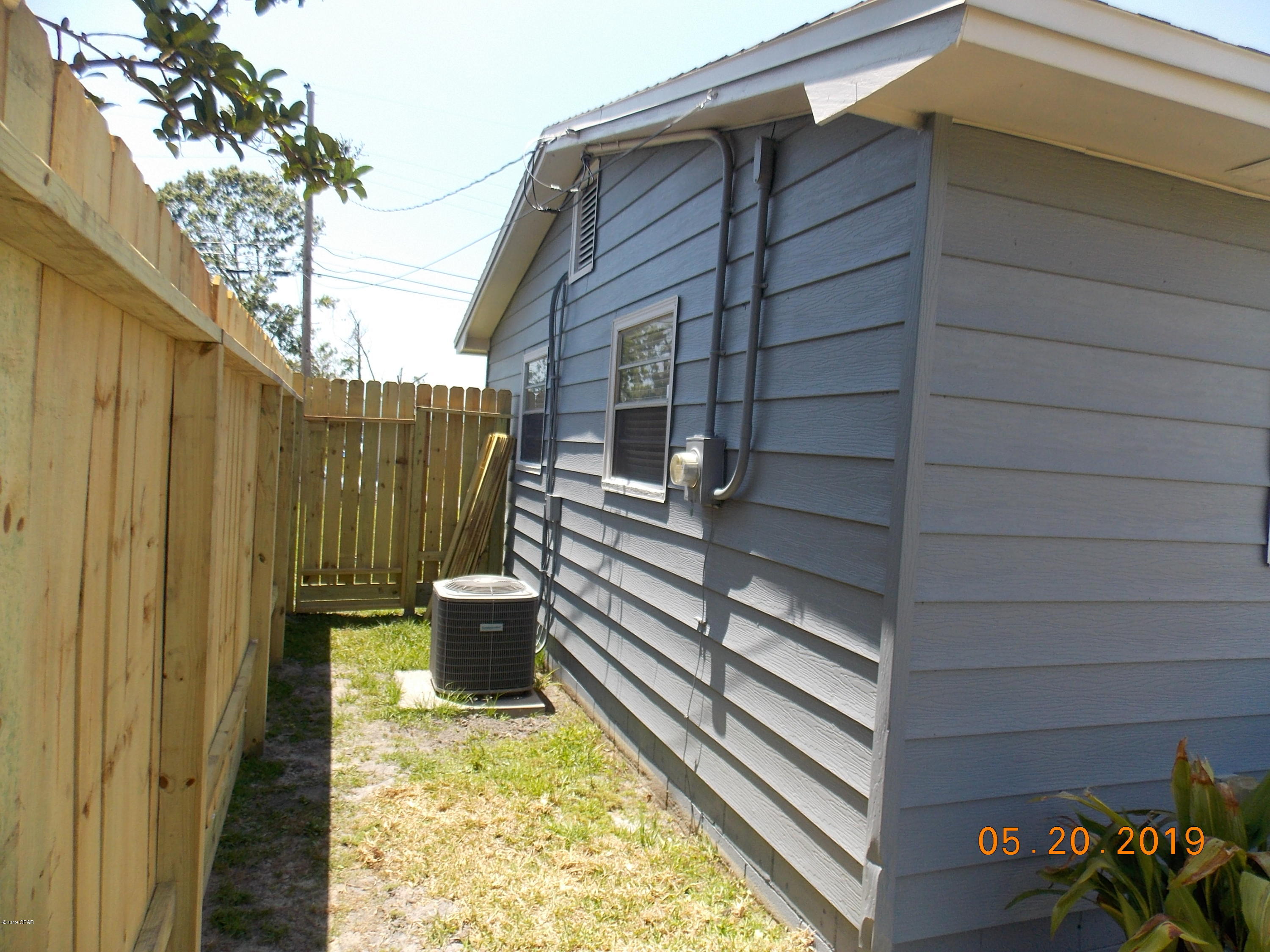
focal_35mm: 23
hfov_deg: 73.9
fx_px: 844
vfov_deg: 58.9
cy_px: 476
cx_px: 635
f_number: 3.1
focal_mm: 4
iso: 80
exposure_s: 1/400
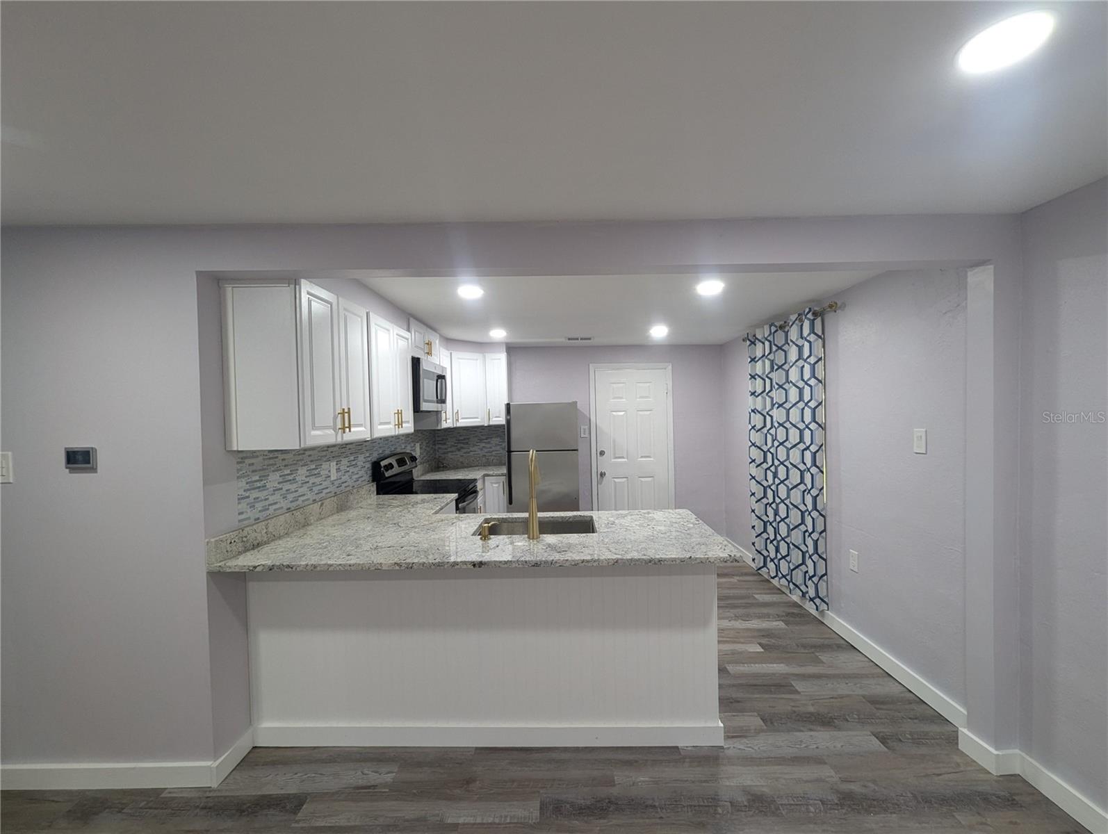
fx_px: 417
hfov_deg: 106.1
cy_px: 417
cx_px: 554
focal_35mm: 13
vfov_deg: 90.1
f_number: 2.2
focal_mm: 1.95
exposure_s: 1/21.7
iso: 47
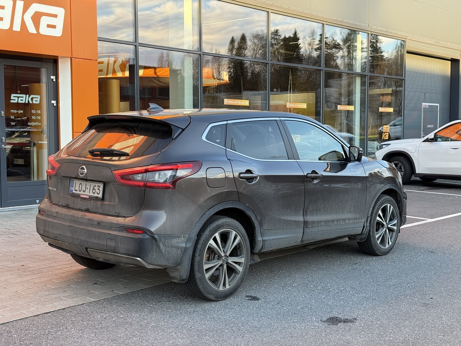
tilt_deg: -3.5
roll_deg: +0.4
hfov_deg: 39.7
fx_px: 639
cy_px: 173
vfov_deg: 30.3
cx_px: 230
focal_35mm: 48
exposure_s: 1/253
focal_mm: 6.76
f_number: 1.78
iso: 100
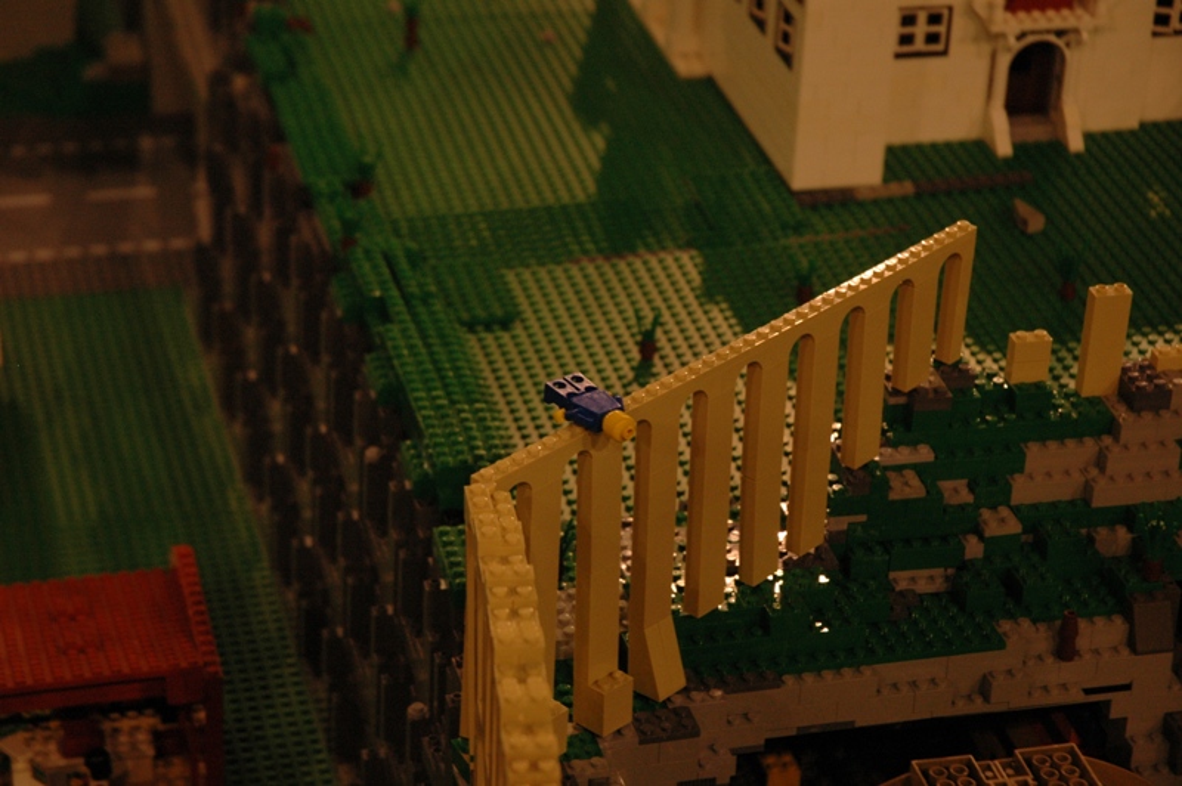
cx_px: 591
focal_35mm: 105
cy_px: 393
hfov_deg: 19.5
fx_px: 3445
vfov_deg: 13.0
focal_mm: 70
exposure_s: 1/125
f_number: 5.6
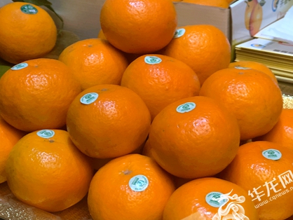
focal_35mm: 79
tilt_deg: -28.6
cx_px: 149
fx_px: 669
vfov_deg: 18.7
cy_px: 94
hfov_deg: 24.7
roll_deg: +2.2
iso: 320
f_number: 2.8
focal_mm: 6.6
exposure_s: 1/50
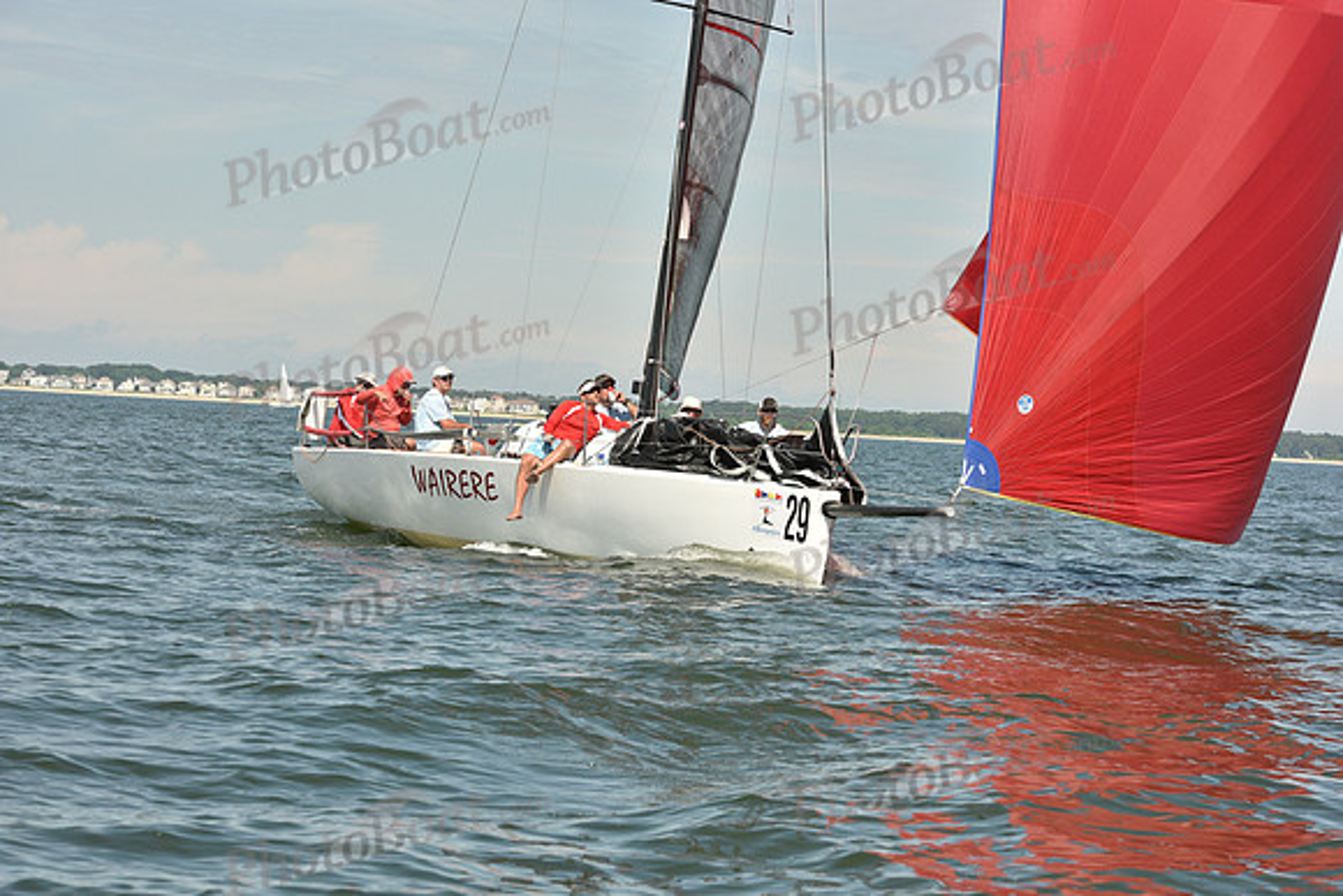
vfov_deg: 12.2
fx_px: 4179
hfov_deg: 18.3
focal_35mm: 112
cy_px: 448
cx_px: 672
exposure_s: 1/640
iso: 320
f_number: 13
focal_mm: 112
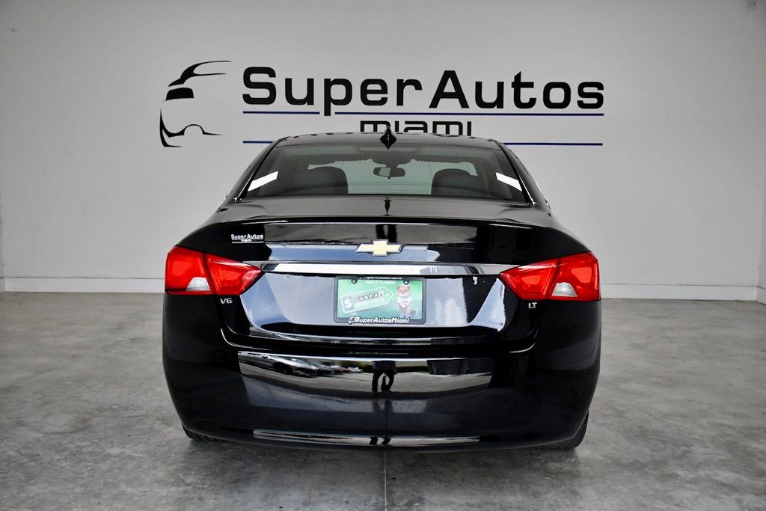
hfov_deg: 49.5
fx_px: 830
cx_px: 383
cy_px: 256
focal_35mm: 39
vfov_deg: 34.2
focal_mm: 26
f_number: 4
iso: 2500
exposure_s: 1/3200
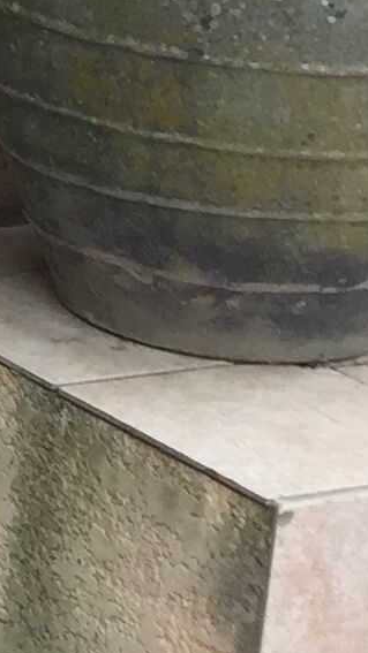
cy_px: 301
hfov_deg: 6.0
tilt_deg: -20.5
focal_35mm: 182
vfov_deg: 11.8
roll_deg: -1.7
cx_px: -846
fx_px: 3157
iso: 40
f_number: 2.2
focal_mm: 4.15
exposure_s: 1/50
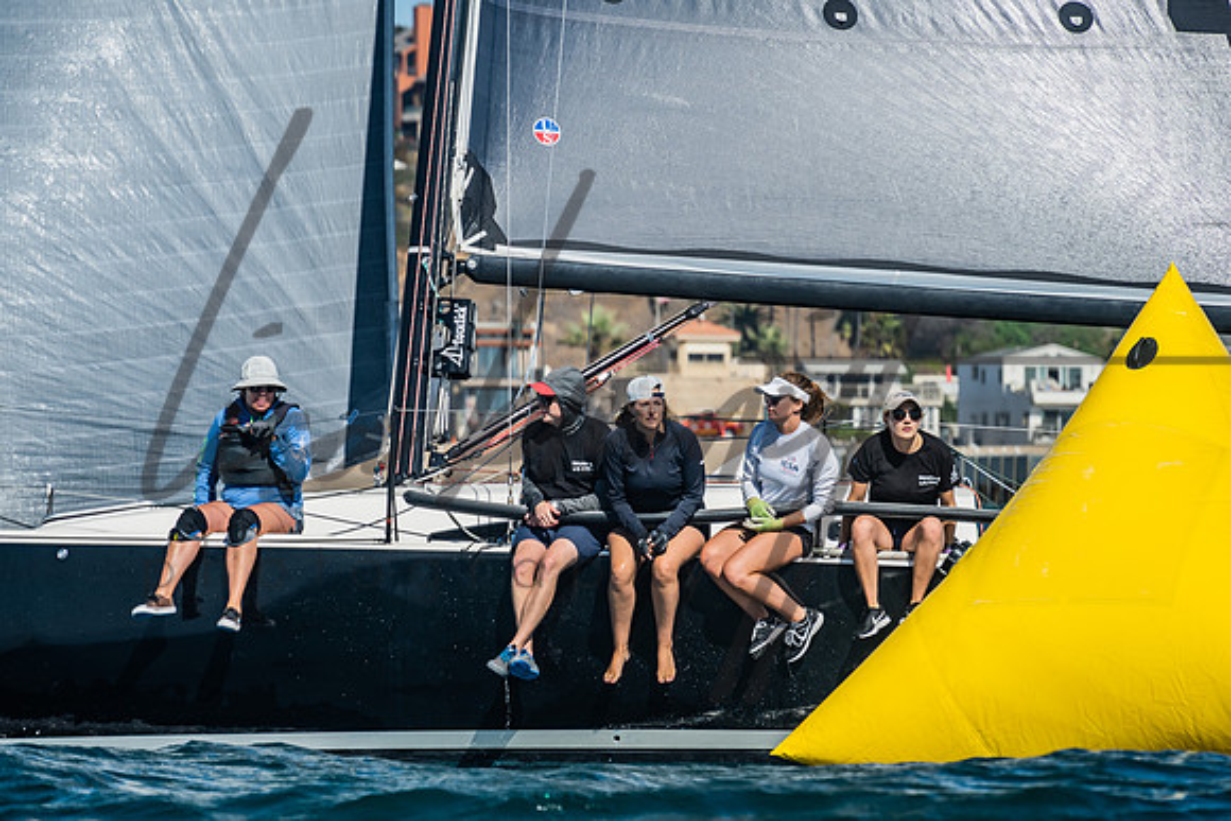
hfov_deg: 8.2
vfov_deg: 5.5
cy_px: 440
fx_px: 8565
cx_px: 583
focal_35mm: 250
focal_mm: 200
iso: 160
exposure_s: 1/640
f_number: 6.3
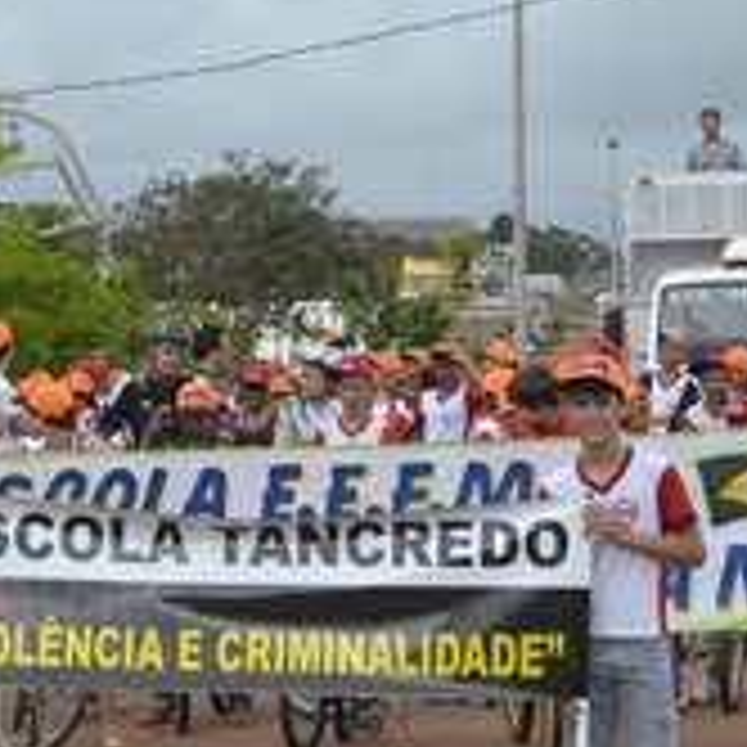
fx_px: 4834
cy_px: 351
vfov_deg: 8.8
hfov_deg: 8.8
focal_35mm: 198
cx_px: 160
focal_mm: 52
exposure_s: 1/250
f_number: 8
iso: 100
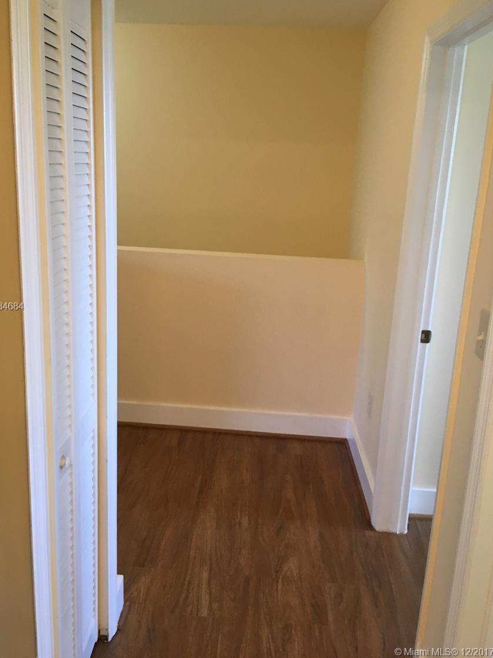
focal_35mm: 31
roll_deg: -2.5
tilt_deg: -11.3
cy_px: 308
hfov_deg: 45.4
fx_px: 589
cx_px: 237
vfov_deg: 58.3
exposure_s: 1/30
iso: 80
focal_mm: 4.15
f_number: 2.2
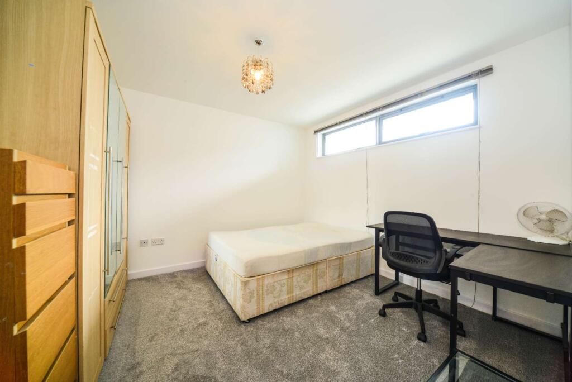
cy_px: 191
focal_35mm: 12
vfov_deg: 90.1
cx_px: 286
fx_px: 191
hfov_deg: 112.6
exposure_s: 1/5
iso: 400
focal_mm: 12
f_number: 11
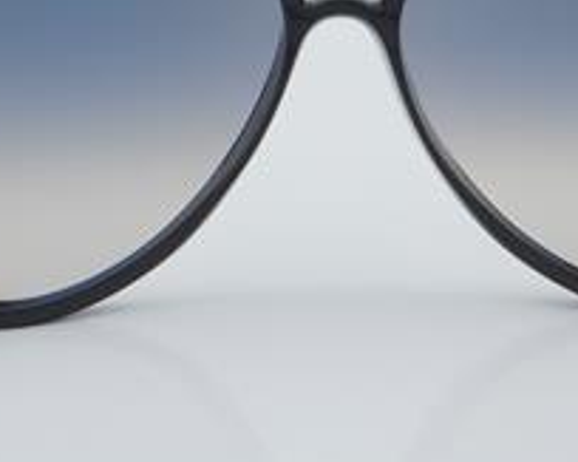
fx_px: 2598
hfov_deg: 12.7
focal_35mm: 152
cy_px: 102
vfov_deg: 10.1
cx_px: 340
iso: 100
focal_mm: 55
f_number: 32
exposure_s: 1/4
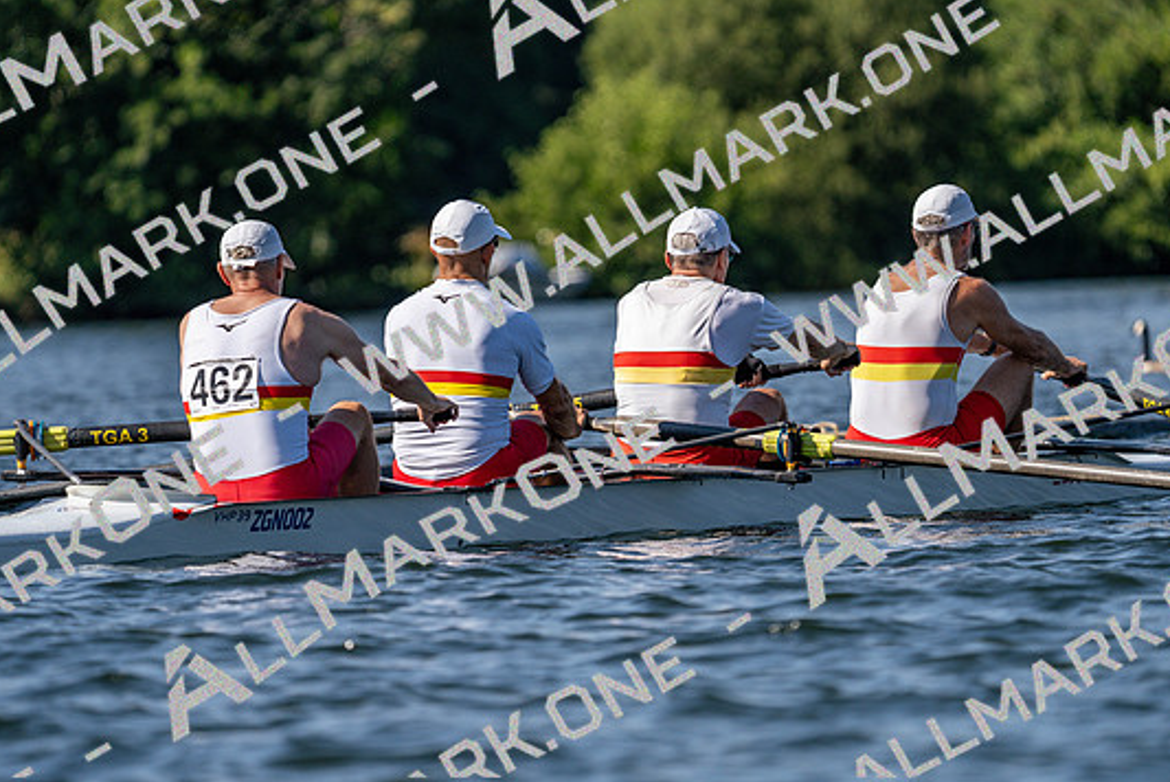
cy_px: 401
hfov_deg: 4.6
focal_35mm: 447
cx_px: 610
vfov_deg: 3.1
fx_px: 14535
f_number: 6.3
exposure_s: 1/1600
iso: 200
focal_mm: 411
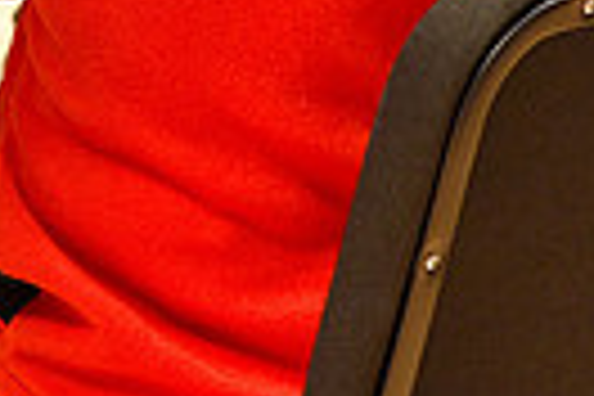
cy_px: -416
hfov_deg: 6.5
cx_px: -500
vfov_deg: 4.4
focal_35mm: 308
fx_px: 5082
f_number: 5
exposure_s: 1/100
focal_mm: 70
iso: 1600
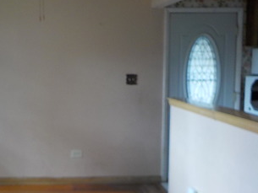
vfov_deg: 23.2
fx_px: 470
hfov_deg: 30.3
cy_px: 132
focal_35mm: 63
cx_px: 68
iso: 125
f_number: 3.3
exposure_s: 1/30
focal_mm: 4.1
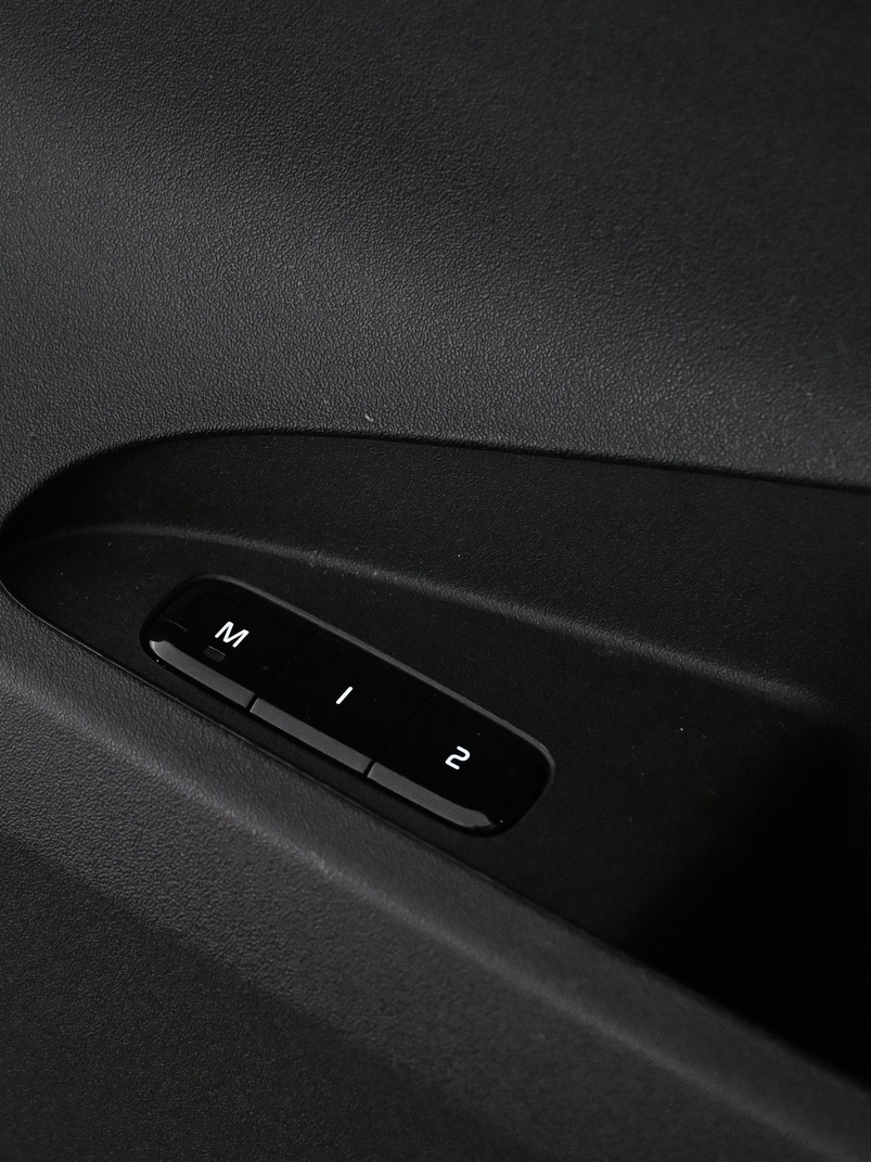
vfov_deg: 24.2
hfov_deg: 18.3
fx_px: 2709
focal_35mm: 81
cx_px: 355
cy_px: 582
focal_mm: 37
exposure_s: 1/50
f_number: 5.3
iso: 4000
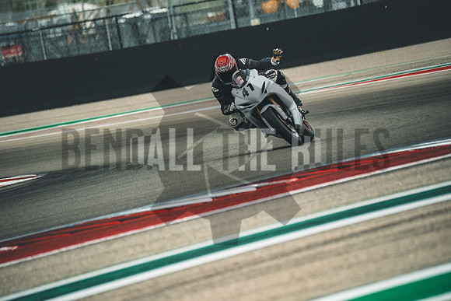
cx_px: 226
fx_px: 5275
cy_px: 150
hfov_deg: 4.9
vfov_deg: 3.3
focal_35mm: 421
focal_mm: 280.4
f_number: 5.2
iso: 1600
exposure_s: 1/2000
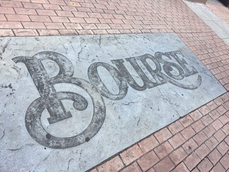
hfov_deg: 61.6
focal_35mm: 29
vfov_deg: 48.3
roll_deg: -31.6
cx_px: 114
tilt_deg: -40.9
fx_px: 192
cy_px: 86
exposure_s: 1/30
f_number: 2.2
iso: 40
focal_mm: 4.15
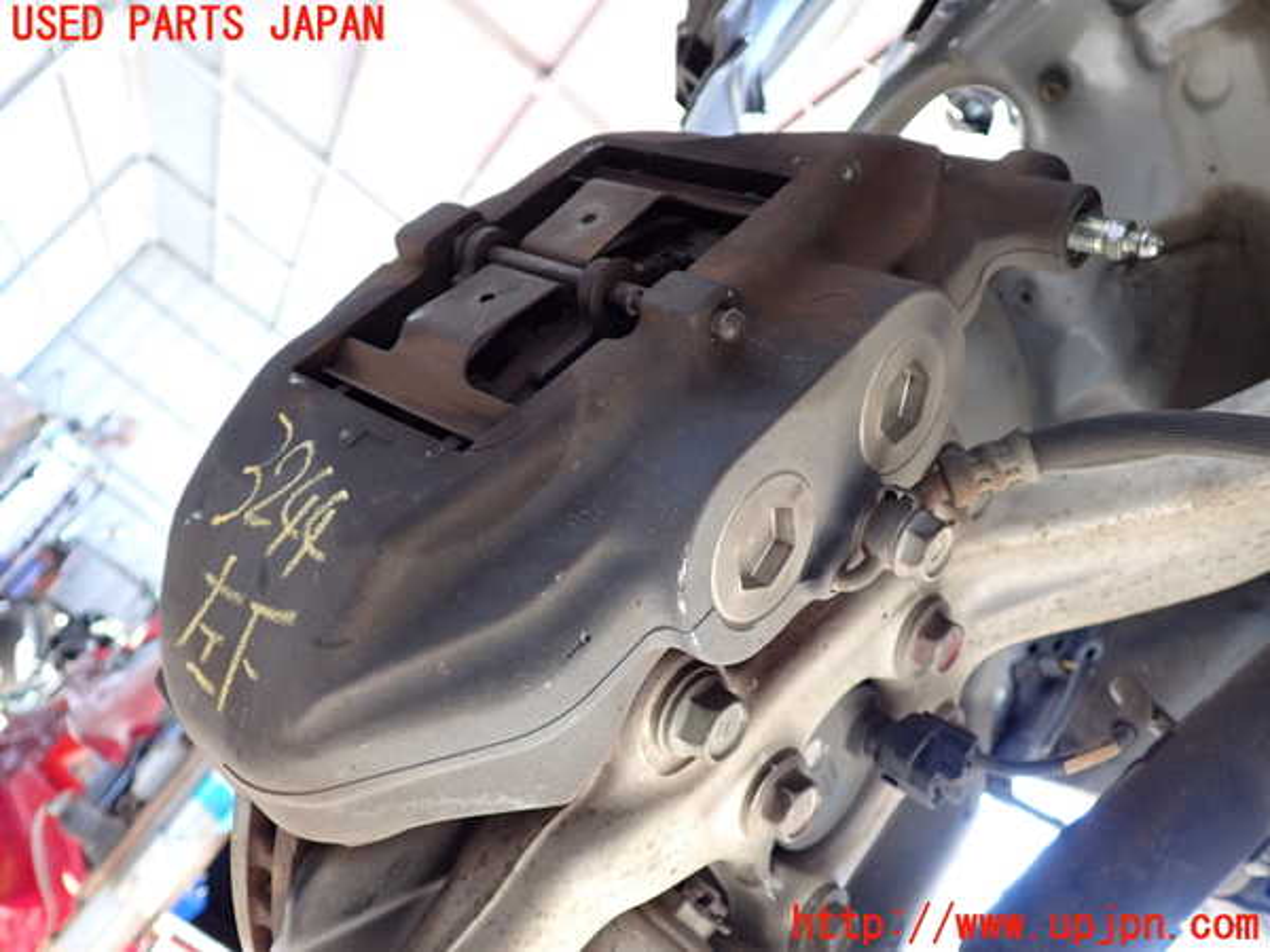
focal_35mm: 30
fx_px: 1101
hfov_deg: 60.0
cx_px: 635
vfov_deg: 46.8
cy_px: 476
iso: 400
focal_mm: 5.4
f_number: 2.3
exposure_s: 1/125
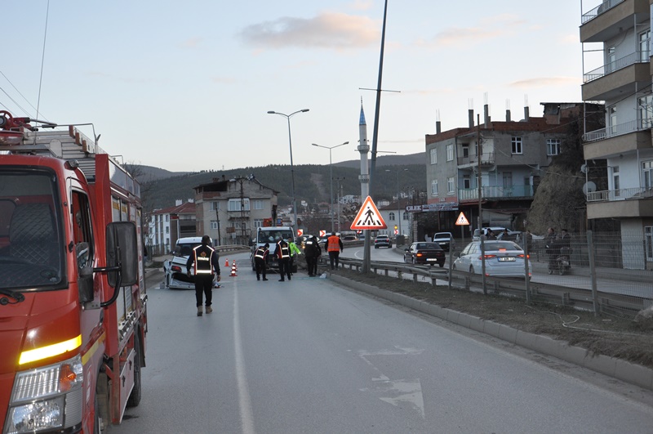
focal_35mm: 51
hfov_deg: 38.9
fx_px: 924
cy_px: 217
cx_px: 326
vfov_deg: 26.4
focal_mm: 34
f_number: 6.3
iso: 640
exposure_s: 1/200
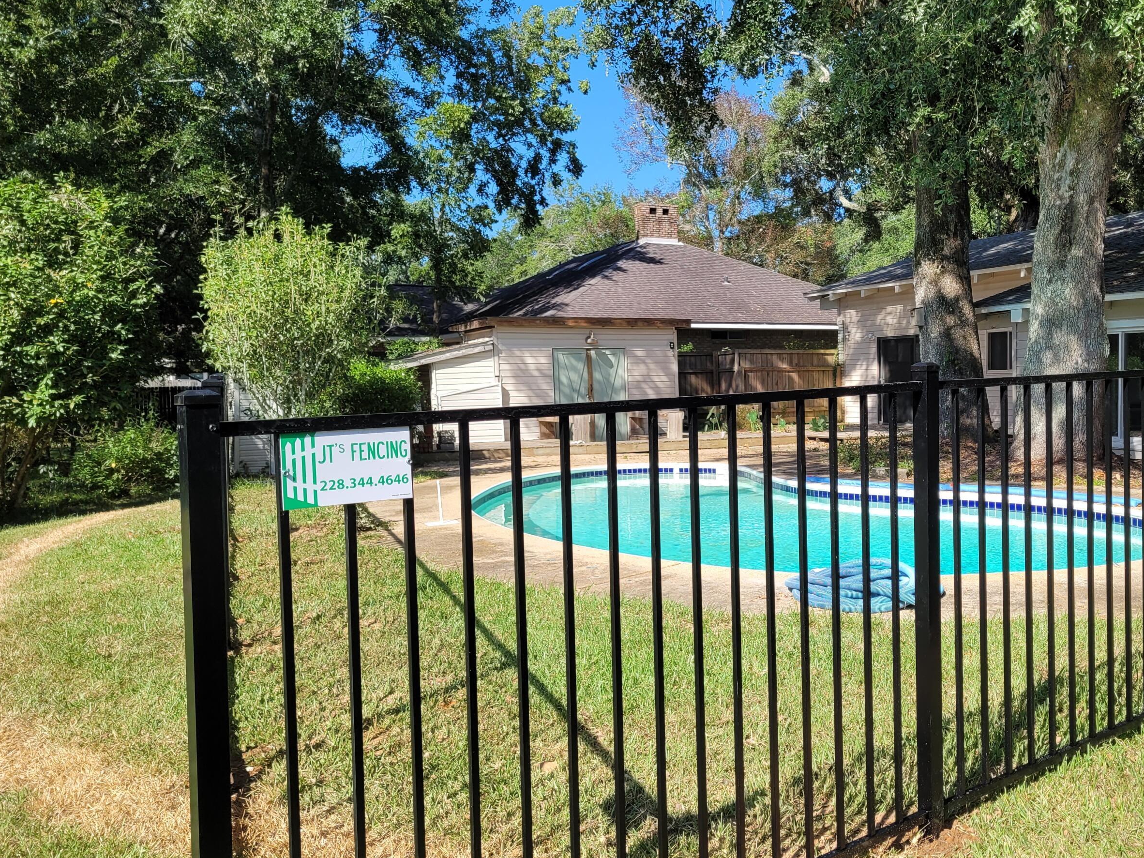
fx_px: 1091
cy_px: 441
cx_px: 716
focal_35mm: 33
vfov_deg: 42.9
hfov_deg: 54.7
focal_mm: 5.4
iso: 40
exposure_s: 1/1279
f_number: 1.8
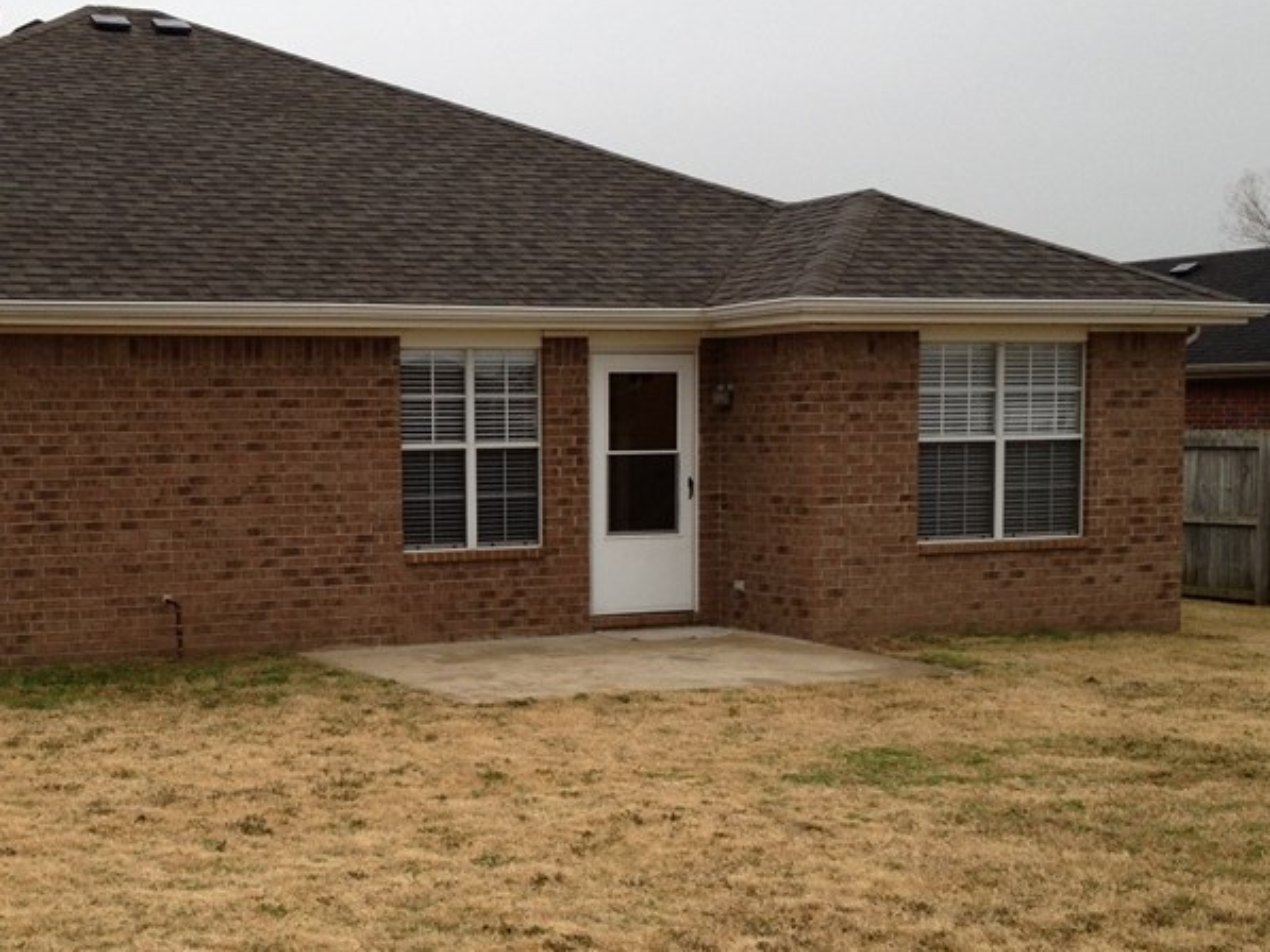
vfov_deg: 24.4
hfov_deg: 31.8
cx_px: 370
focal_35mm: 60
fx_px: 2202
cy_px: 567
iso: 50
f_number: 2.4
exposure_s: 1/210
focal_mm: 4.28
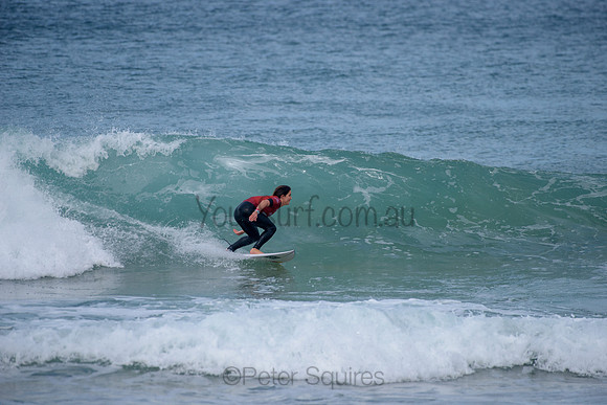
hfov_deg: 4.1
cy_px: 202
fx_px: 8432
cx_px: 304
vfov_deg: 2.8
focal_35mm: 500
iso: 250
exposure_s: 1/2500
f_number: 6.3
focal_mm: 500
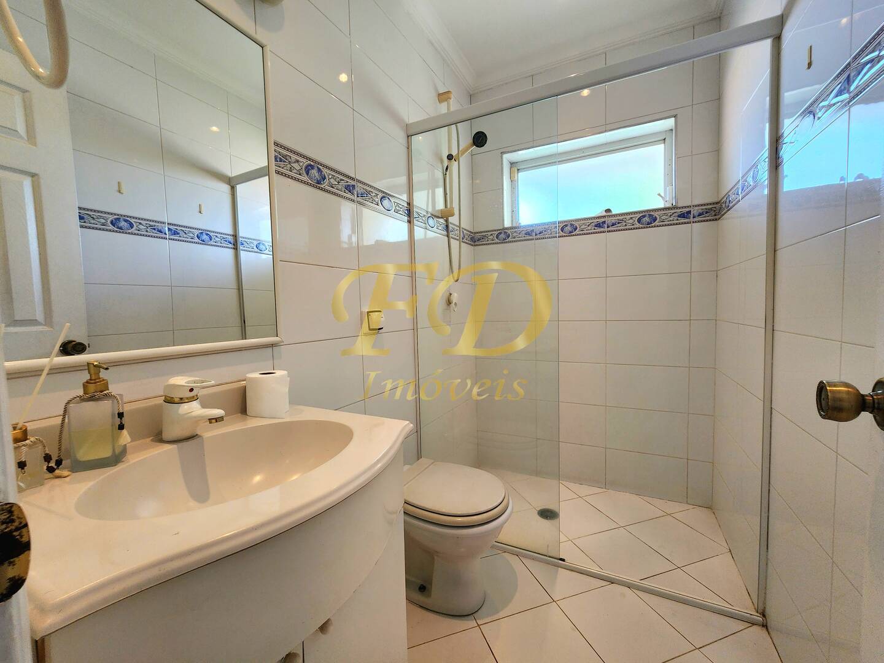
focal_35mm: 13
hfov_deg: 106.2
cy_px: 332
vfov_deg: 89.9
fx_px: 332
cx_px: 442
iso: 80
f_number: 2.2
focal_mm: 2.2
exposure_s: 1/60.2
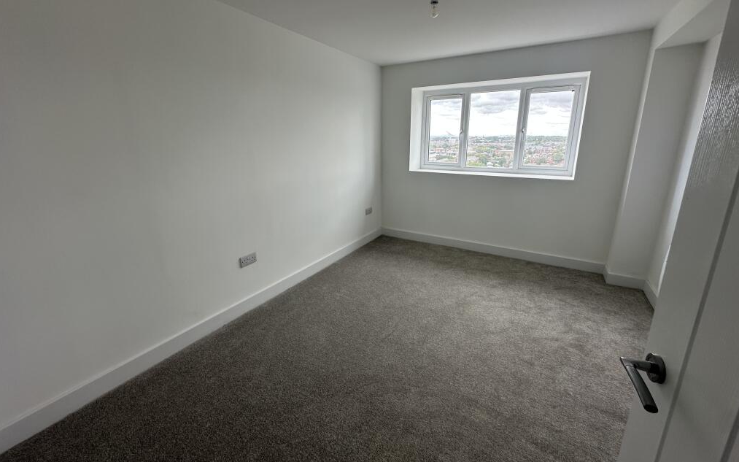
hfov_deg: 101.5
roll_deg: +0.2
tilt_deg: -13.8
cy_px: 210
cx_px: 370
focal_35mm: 15
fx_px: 302
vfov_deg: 74.6
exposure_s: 1/99
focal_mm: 2.22
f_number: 2.2
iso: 40
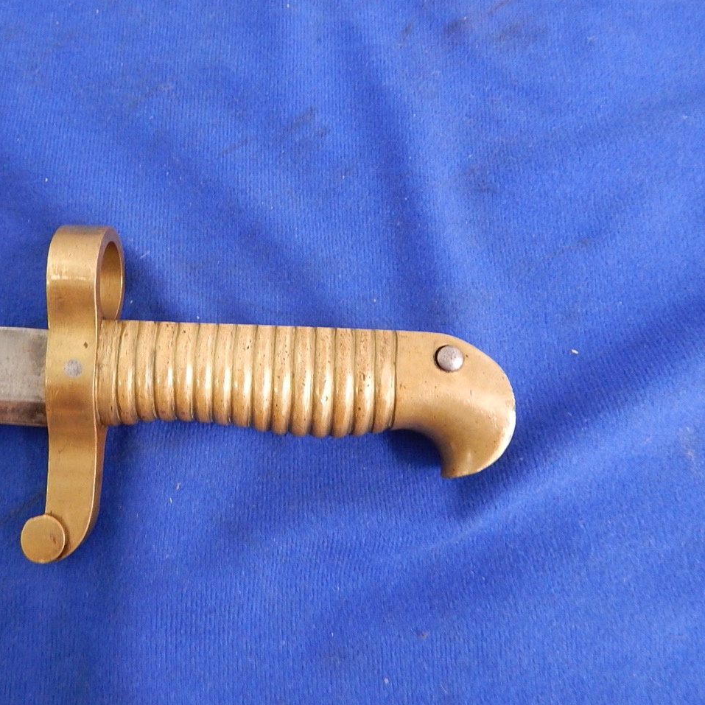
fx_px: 599
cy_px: 352
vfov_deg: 60.9
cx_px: 234
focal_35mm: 26
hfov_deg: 59.5
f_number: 3
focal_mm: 4
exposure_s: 1/15
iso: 400
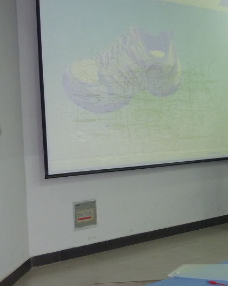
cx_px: 151
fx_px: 506
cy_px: 139
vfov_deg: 31.5
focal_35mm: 60
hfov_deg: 25.3
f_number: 3.4
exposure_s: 1/30
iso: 160
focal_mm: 4.7
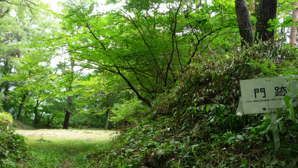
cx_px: 148
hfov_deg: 59.5
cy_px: 76
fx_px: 261
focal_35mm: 33
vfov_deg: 35.6
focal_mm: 5.2
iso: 100
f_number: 3.3
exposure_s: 1/50
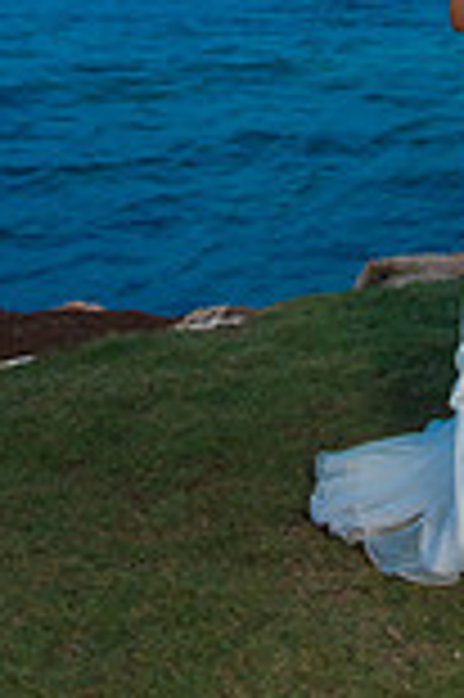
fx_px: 1744
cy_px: -144
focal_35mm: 90
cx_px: 552
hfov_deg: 14.7
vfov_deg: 21.1
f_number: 5.6
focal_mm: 31
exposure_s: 1/125
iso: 800
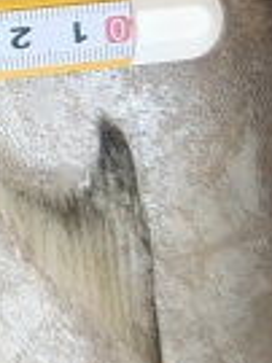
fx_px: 1910
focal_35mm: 182
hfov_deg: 7.8
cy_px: -77
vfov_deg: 10.7
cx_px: -245
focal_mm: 8.67
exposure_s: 1/100
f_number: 1.8
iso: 800
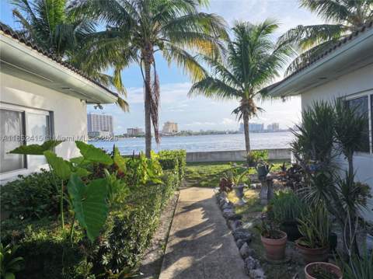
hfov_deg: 71.7
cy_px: 140
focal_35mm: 24
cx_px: 186
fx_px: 258
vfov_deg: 56.7
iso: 100
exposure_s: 1/160
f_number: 5
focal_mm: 12.29
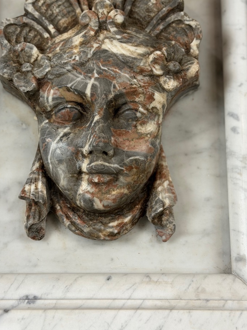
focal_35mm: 63
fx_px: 599
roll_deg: +0.7
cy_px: 124
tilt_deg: -0.7
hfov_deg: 23.3
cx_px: 111
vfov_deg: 30.6
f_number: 1.78
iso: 100
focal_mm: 6.76
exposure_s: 1/50
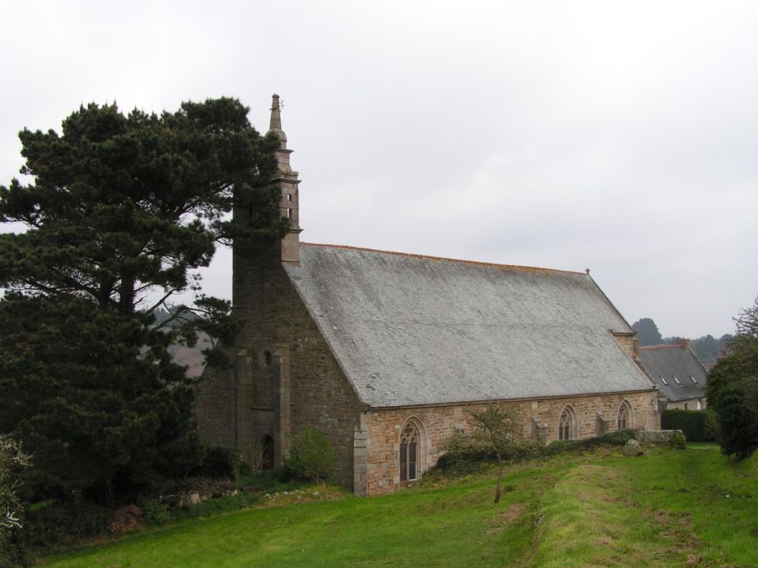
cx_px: 379
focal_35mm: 39
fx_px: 854
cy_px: 289
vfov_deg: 36.8
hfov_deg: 47.9
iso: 50
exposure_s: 1/200
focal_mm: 6.3
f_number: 5.6
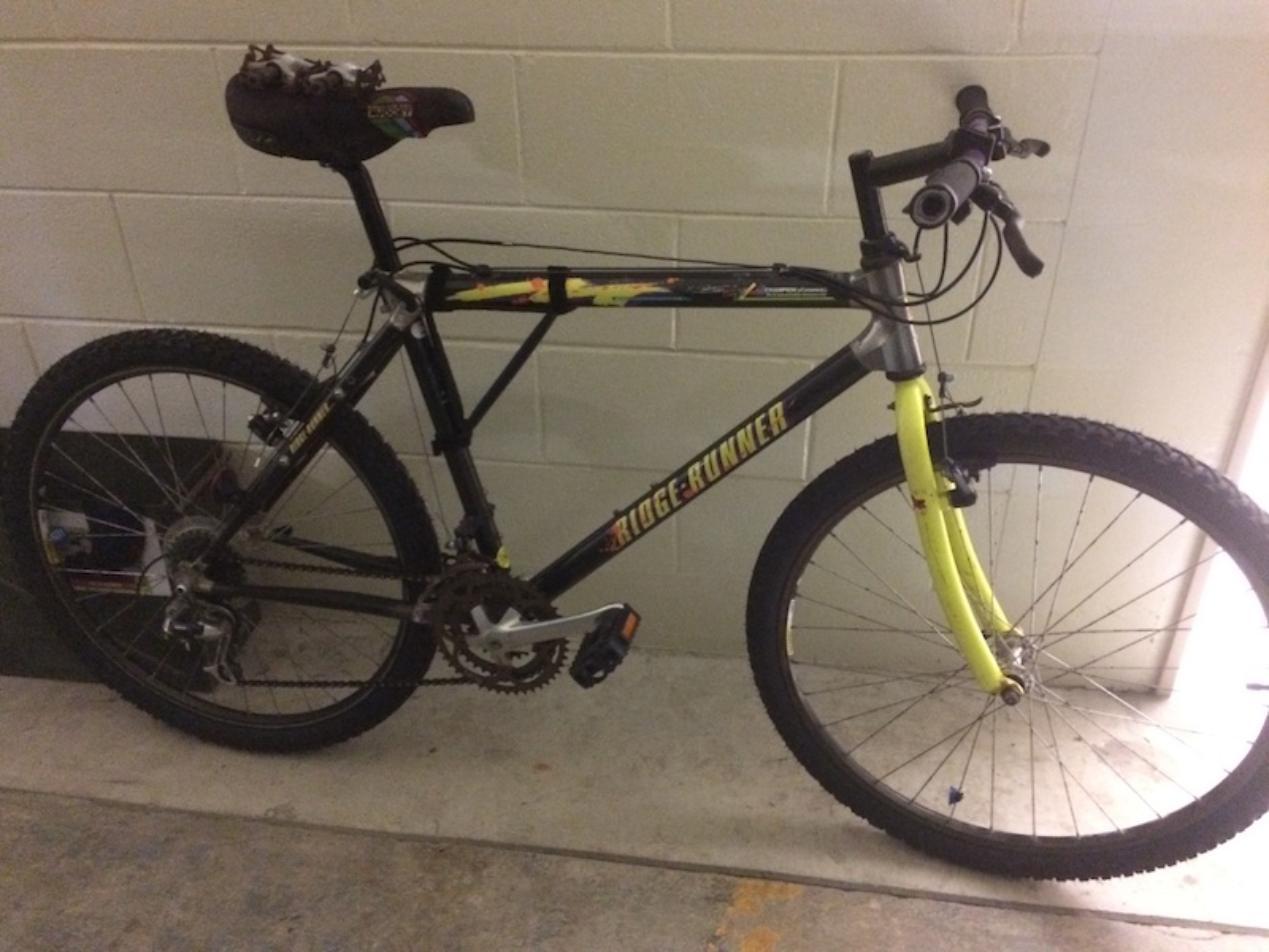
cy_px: 476
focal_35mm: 29
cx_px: 634
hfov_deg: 61.7
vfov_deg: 48.2
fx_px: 1063
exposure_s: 1/15
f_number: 2.2
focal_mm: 4.15
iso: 800
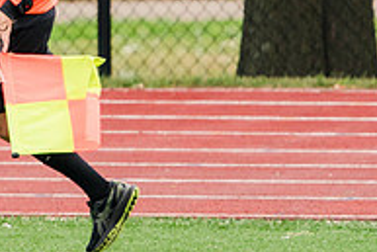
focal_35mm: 2428
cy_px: 70
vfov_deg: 0.6
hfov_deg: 0.8
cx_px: -193
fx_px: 25445
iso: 1600
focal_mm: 600
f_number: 6.3
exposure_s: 1/1600
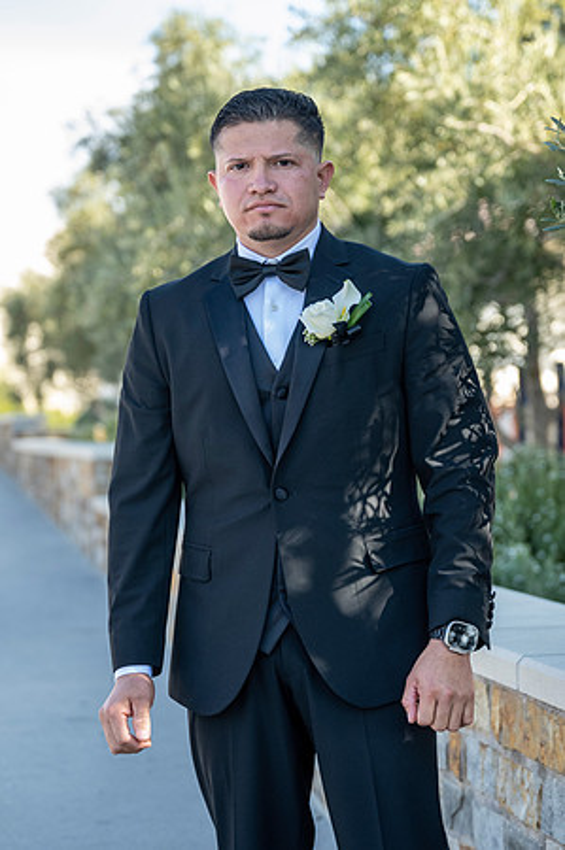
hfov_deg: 13.0
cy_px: 425
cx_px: 282
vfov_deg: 19.5
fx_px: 2477
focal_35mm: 105
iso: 400
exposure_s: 1/800
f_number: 3.2
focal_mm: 70
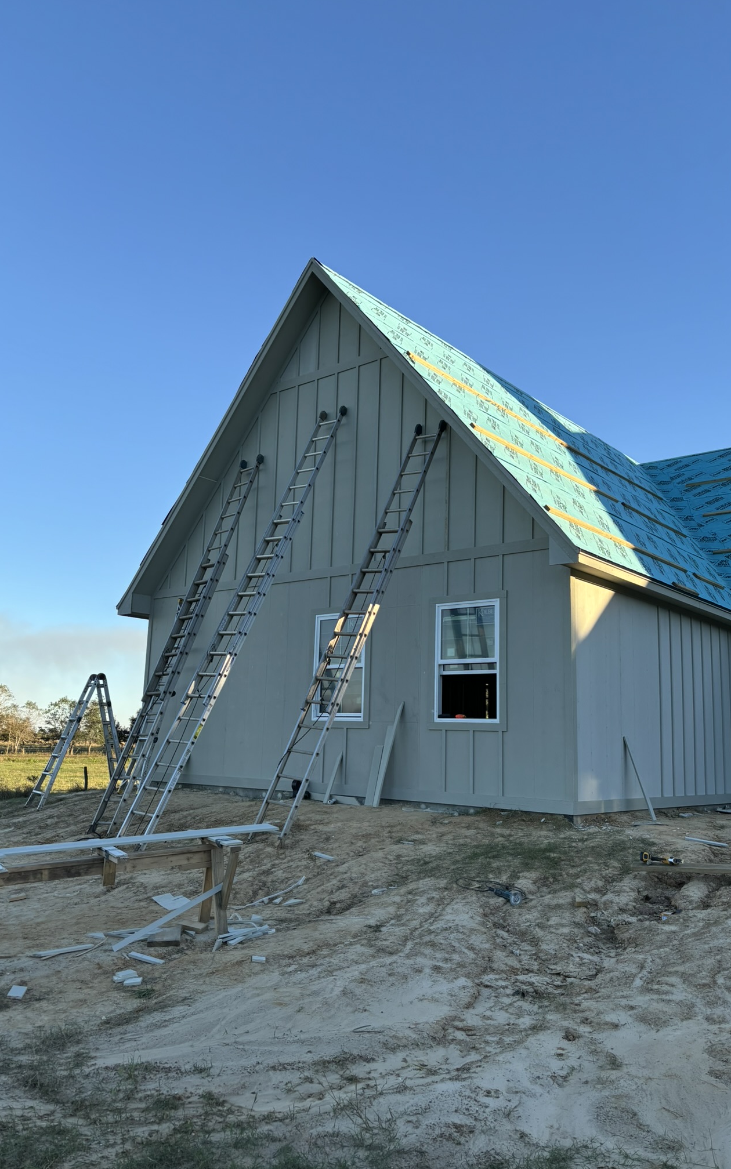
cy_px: 590
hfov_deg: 44.5
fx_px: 893
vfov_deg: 66.5
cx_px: 370
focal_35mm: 28
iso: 50
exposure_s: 1/1103
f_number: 1.6
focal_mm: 5.96
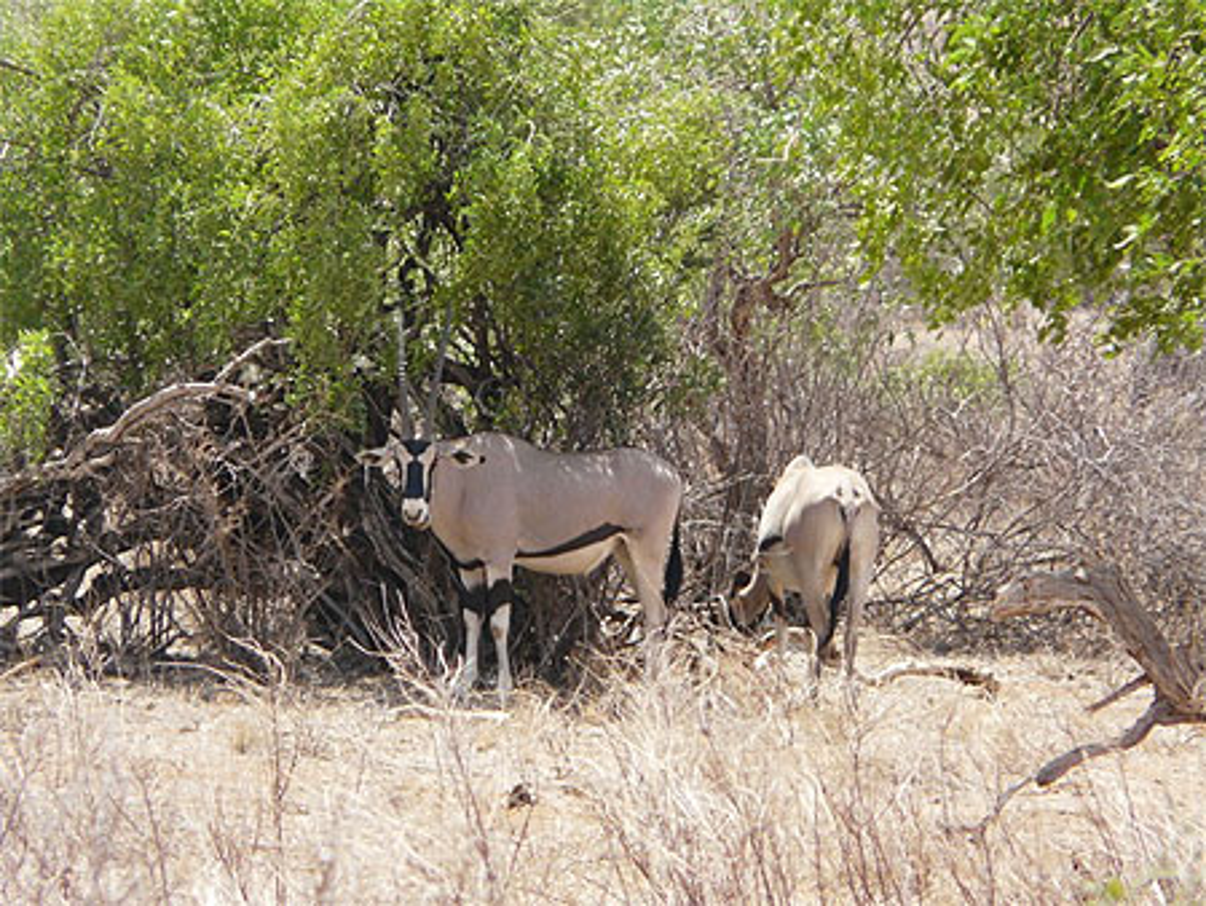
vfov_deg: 3.0
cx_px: 603
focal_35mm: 504
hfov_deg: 3.9
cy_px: 453
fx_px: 17568
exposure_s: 1/250
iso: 100
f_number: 5
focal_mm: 82.8
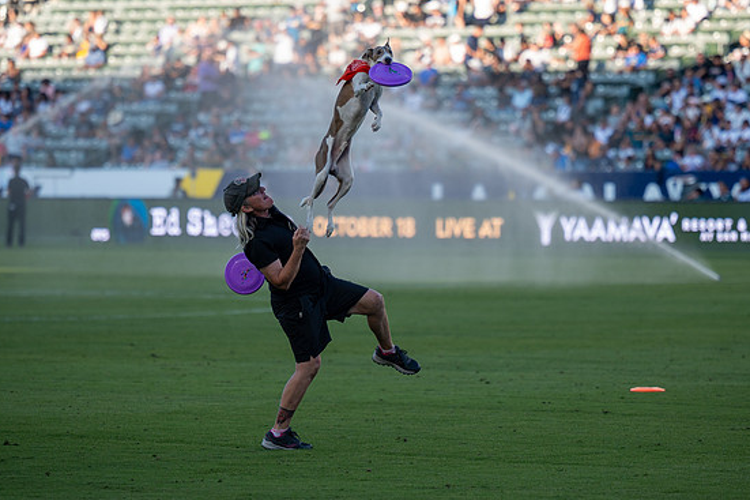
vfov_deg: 5.3
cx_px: 394
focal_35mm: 257
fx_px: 5352
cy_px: 240
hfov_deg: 8.0
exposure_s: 1/1000
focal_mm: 155
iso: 220
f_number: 2.8
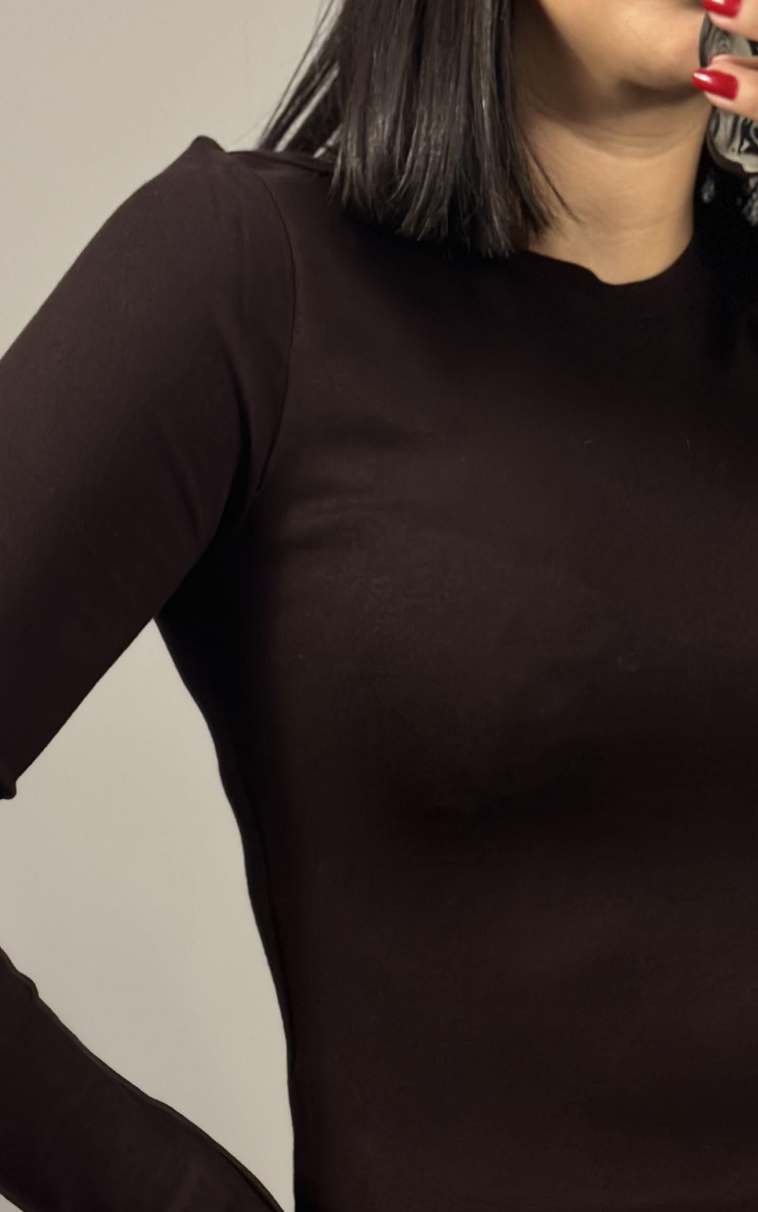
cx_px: 621
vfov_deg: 23.4
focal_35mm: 88
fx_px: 2908
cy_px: 806
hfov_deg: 14.7
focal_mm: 6.86
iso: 200
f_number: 1.78
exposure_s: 1/100
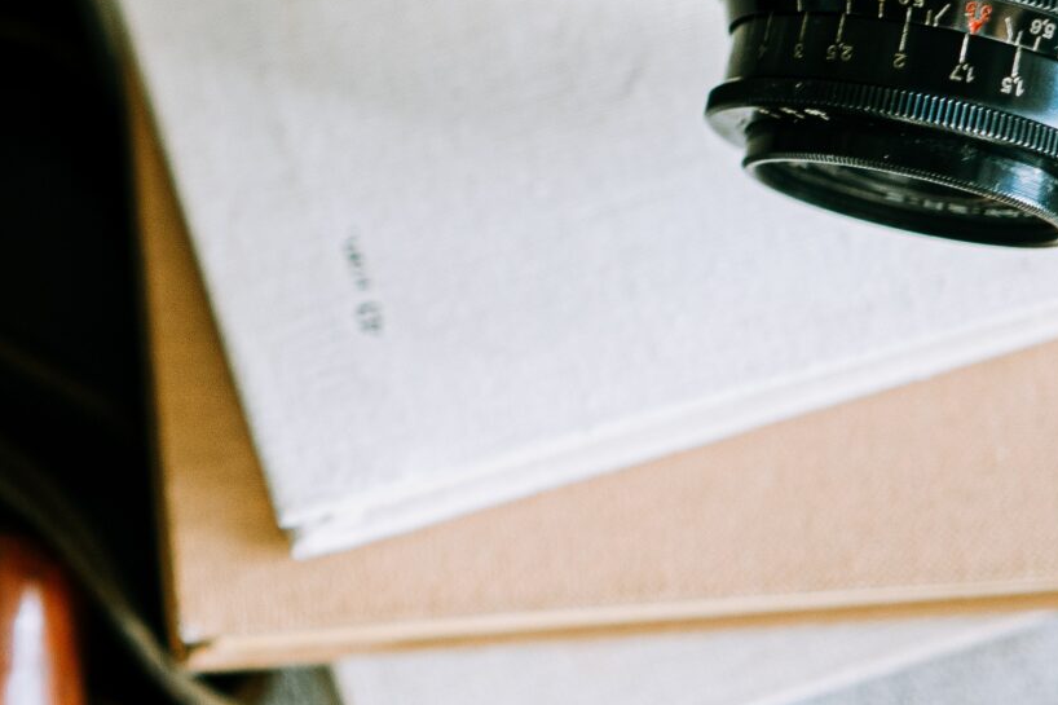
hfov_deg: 13.9
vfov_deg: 9.5
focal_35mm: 144
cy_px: 81
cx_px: -105
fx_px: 4231
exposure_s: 1/60
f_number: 1.7
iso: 80
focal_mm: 31
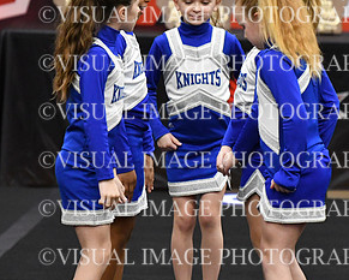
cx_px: 212
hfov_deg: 3.7
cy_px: 87
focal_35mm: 518
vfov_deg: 3.0
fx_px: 5352
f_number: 2.8
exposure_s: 1/800
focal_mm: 185
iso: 5000
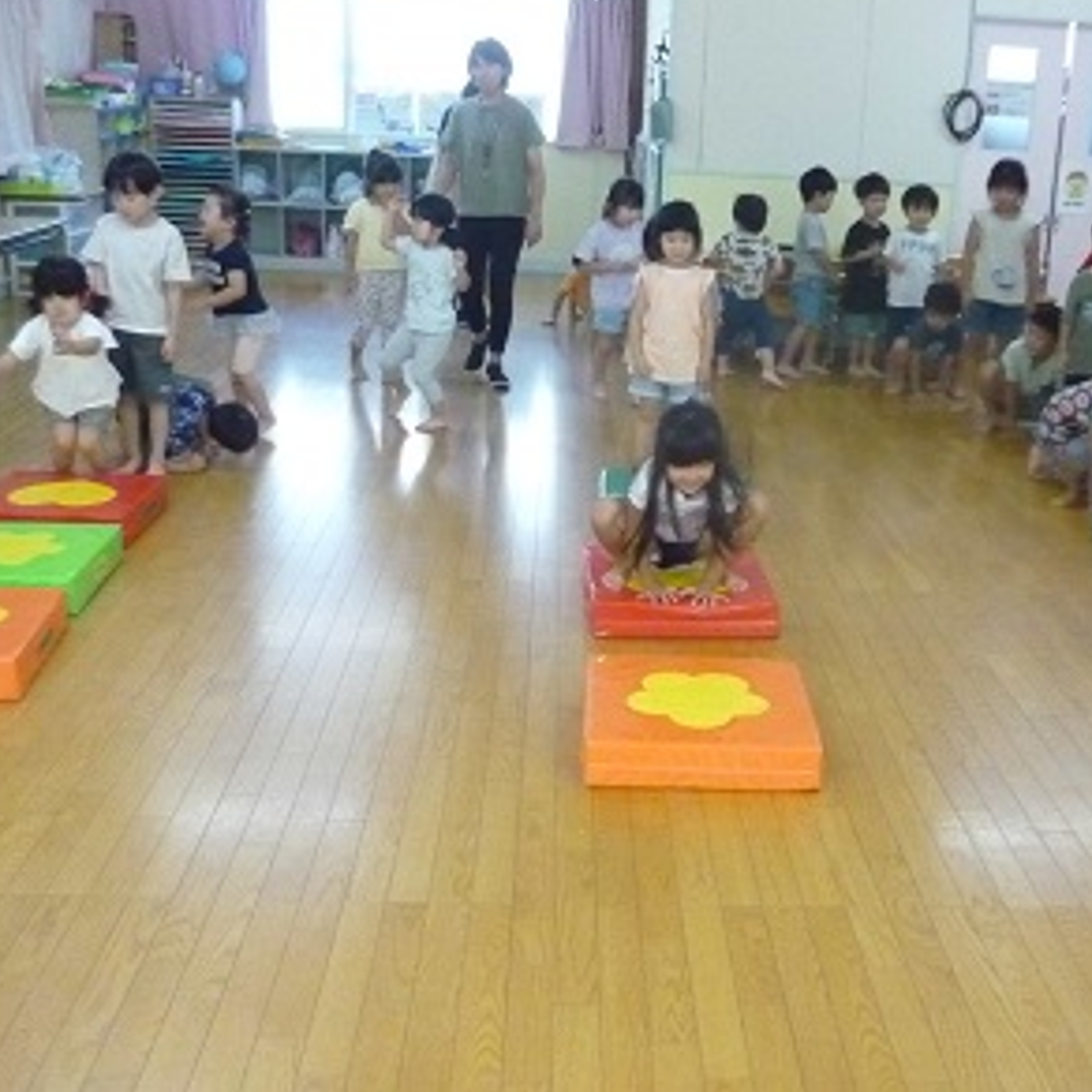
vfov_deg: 41.9
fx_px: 1428
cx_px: 669
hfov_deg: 41.6
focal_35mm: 40
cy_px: 535
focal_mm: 5.5
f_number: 2.8
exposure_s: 1/320
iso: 1600
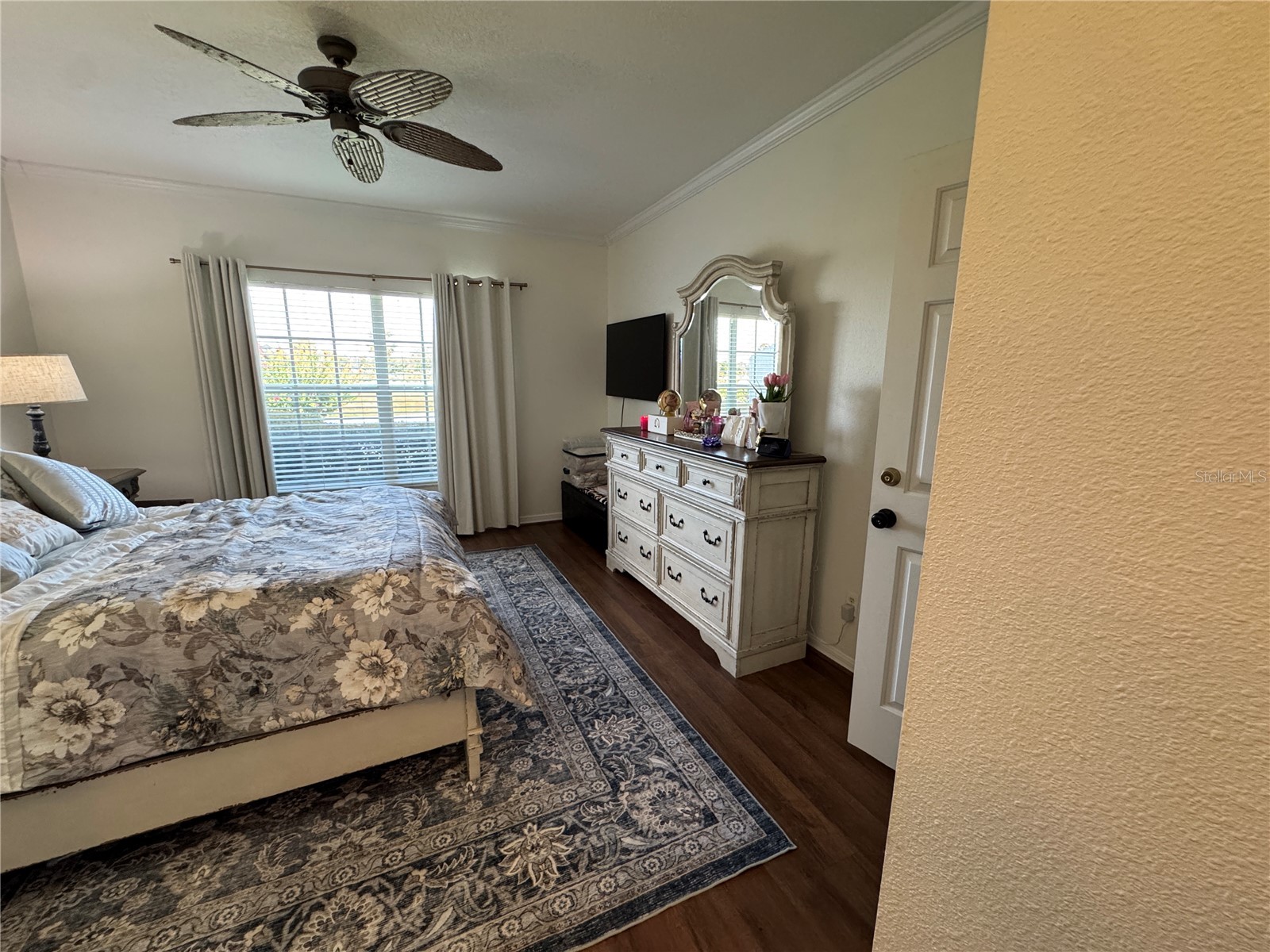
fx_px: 514
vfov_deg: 85.7
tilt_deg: -10.8
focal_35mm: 14
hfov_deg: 102.1
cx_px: 635
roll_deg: -0.6
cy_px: 476
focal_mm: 2.22
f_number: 2.2
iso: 320
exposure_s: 1/120
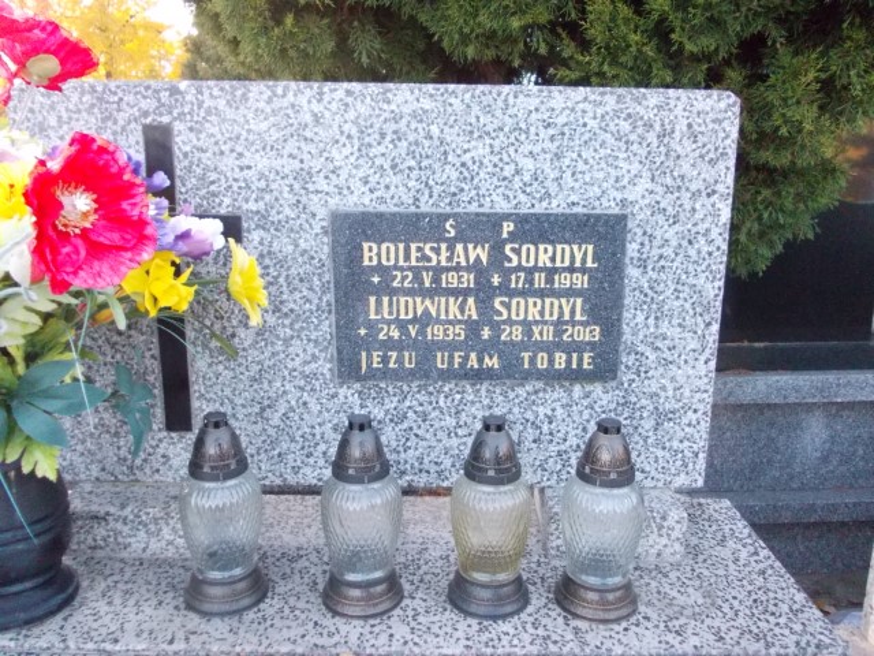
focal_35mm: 28
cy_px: 328
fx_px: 707
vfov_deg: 49.7
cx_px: 437
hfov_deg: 63.4
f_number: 2.7
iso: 400
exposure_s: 1/200
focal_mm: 4
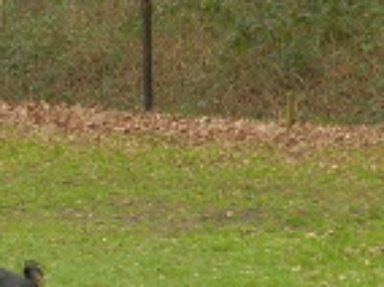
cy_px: 203
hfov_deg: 8.2
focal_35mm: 237
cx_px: -138
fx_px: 2625
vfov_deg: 6.2
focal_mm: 14.9
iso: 160
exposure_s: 1/100
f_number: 4.4
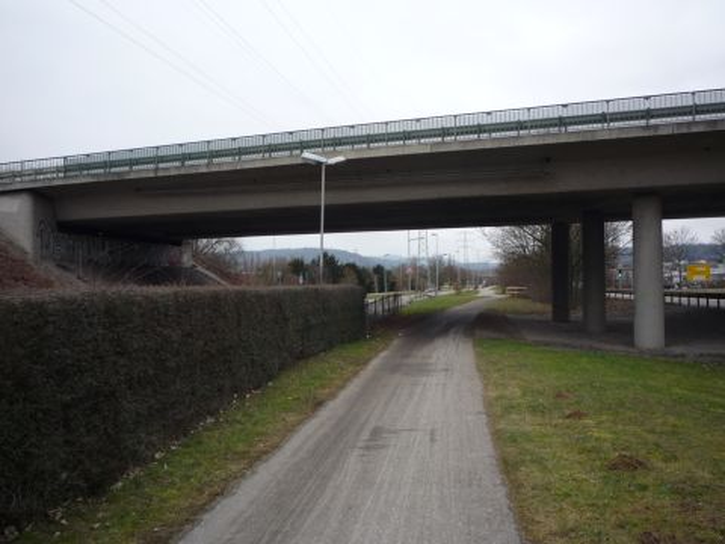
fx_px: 670
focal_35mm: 32
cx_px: 362
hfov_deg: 56.8
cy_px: 272
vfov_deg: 44.2
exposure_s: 1/100
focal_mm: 5.2
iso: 100
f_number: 3.5
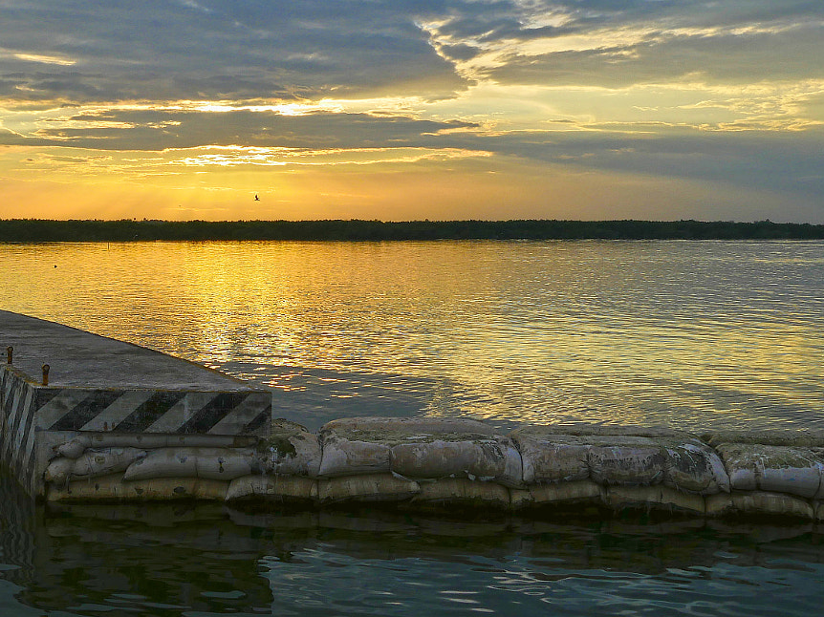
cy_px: 236
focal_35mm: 52
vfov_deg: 27.9
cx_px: 184
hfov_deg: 35.8
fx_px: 1237
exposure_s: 1/800
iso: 800
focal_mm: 14
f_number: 5
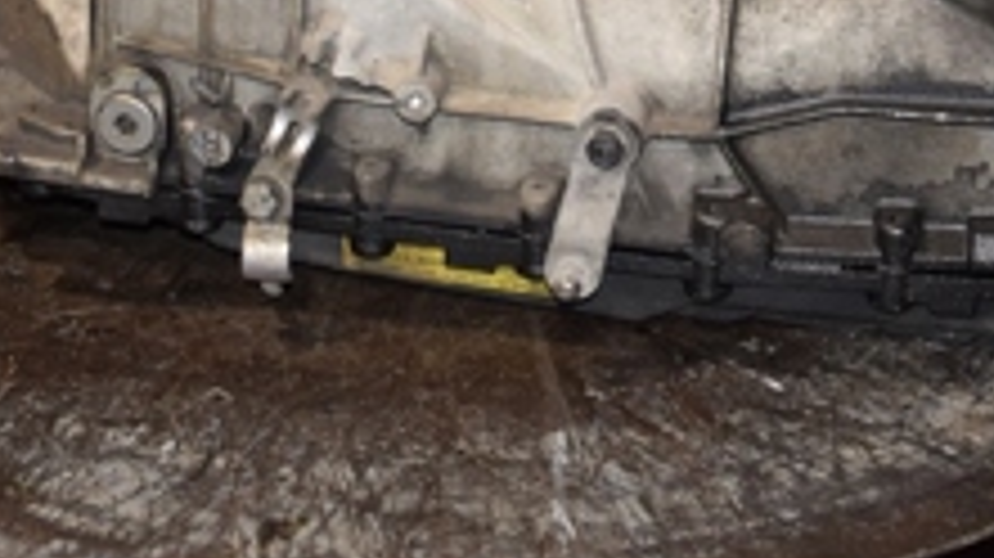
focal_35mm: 100
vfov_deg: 11.6
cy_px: -288
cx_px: 468
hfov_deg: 21.4
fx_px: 2634
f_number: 5
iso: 800
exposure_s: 1/60
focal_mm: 22
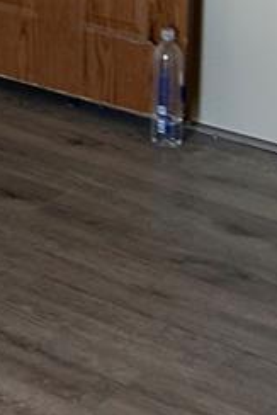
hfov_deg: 9.9
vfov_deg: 14.3
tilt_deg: -7.8
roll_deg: +1.0
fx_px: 1533
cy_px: -218
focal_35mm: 133
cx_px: -197
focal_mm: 5.7
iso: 125
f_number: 1.5
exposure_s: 1/61
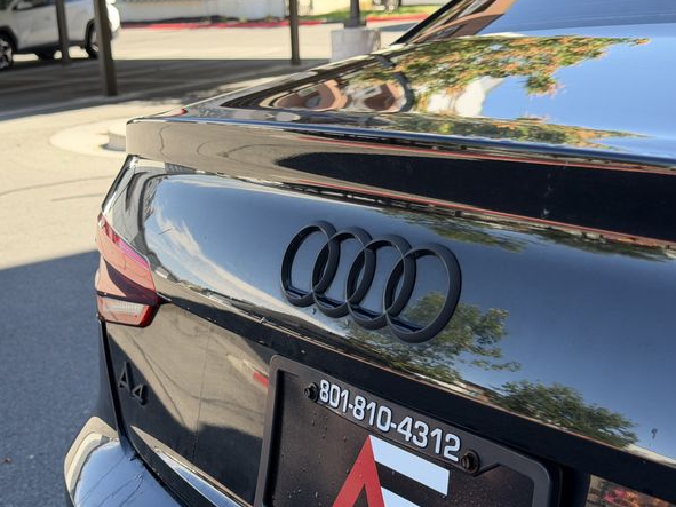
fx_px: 1015
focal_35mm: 52
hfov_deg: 36.8
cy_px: 271
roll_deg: +1.9
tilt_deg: -14.1
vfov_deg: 28.0
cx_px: 327
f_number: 1.78
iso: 80
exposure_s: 1/527
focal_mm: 6.76
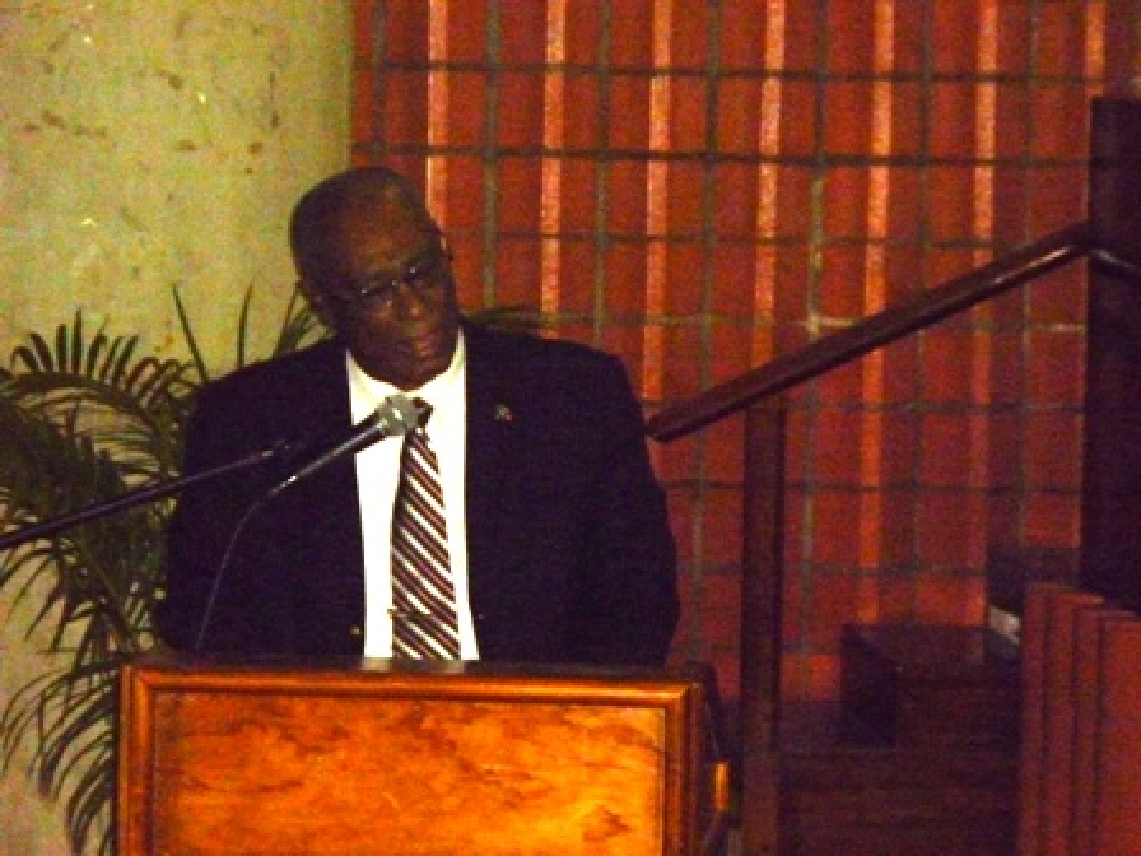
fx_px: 4351
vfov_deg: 11.2
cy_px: 428
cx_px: 570
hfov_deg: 14.9
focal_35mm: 132
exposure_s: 1/60
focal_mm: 22
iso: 1000
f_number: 5.9
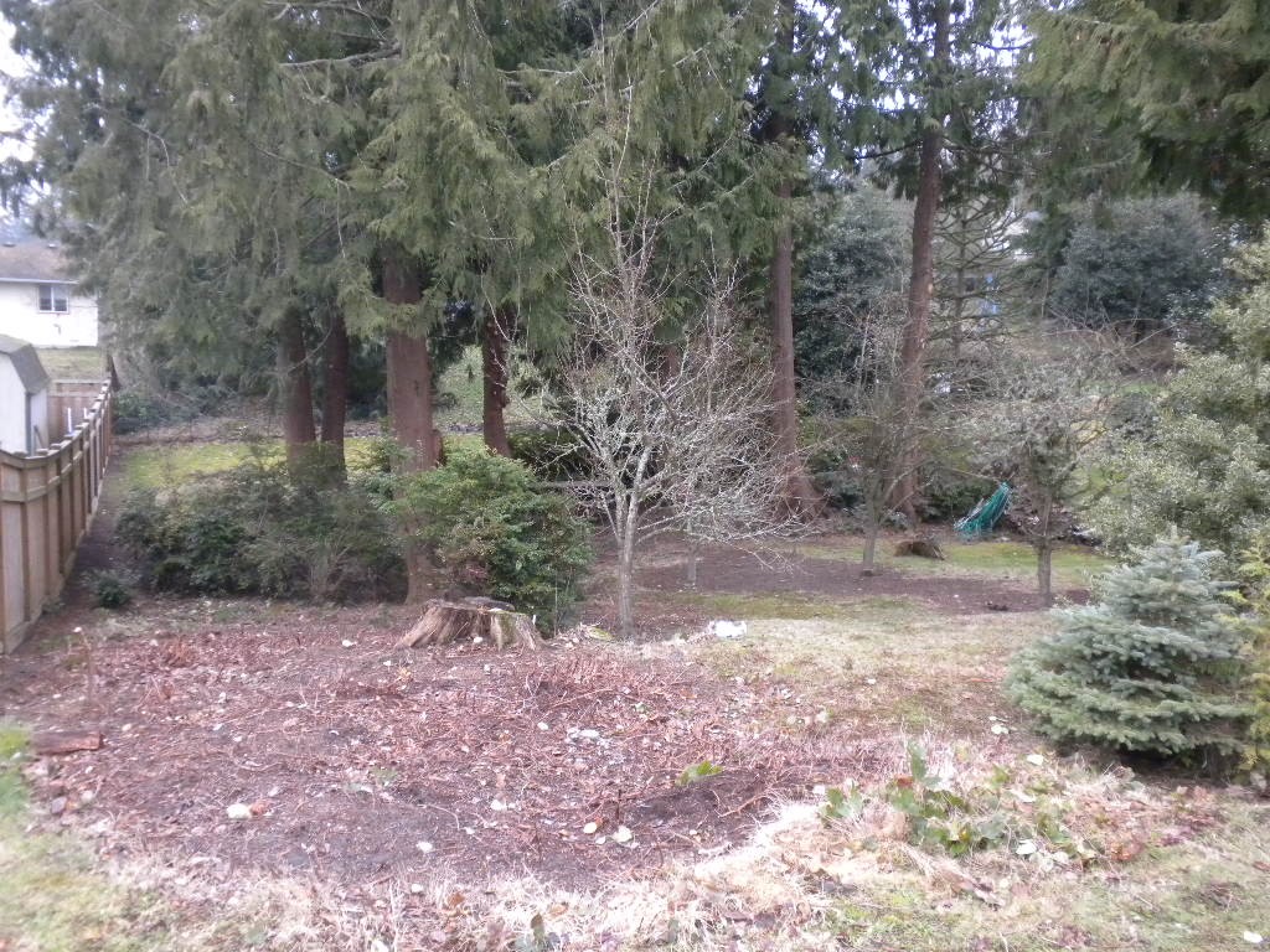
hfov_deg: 50.1
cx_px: 635
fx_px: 1357
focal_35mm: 37
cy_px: 476
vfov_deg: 38.7
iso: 400
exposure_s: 1/65.5
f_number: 3.5
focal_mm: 6.6
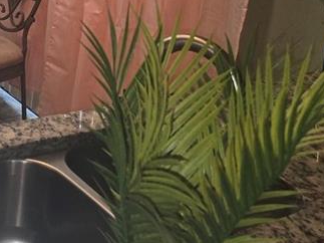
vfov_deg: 19.6
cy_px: 4
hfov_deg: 24.8
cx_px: -33
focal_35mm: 73
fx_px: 683
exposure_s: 1/60
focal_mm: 5.4
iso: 80
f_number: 1.8
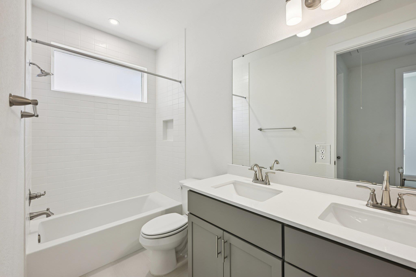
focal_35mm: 15
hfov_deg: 100.4
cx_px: 208
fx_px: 173
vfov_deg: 77.3
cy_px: 138
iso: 100
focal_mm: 15
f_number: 6.7
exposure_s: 1/20
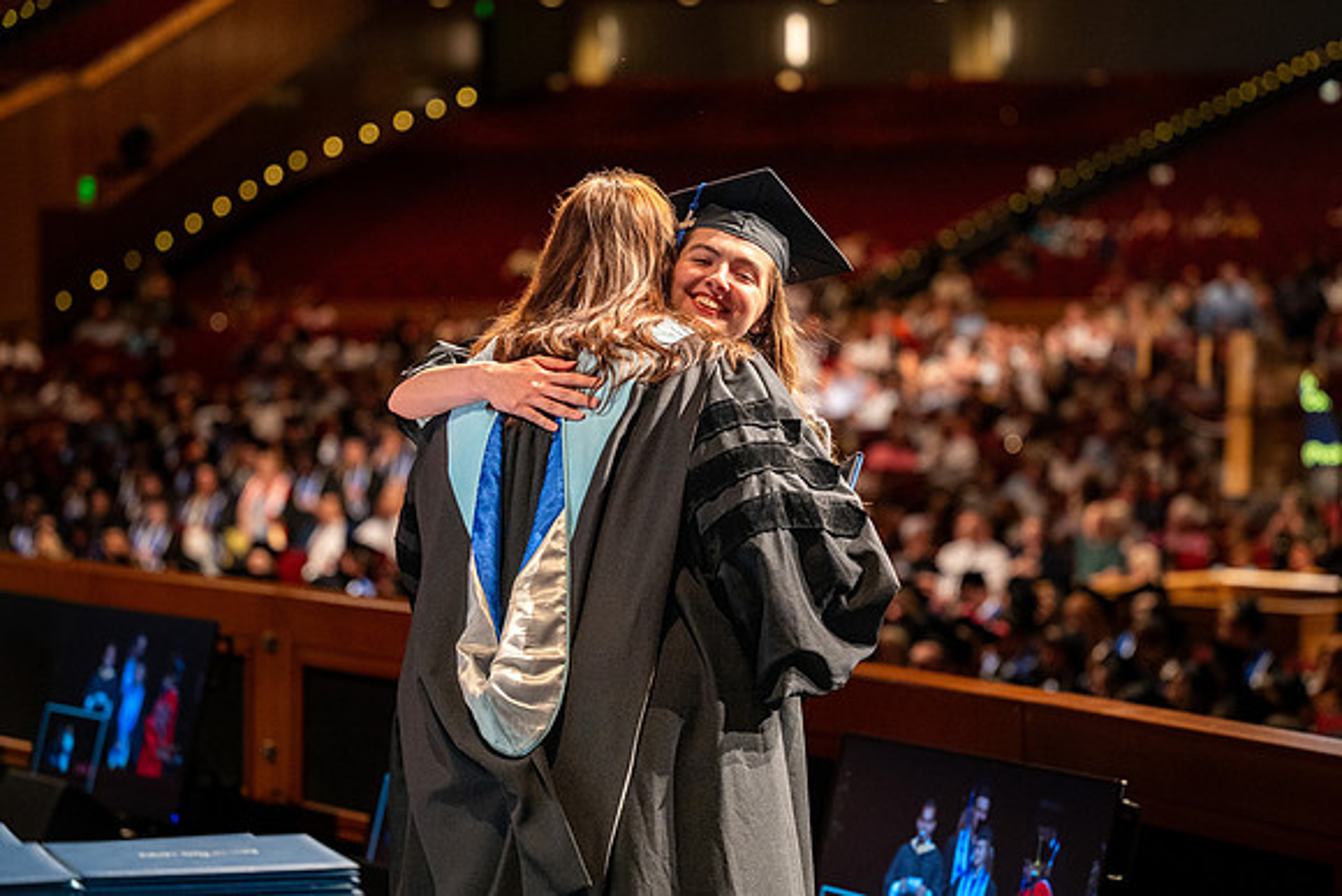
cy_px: 408
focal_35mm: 102
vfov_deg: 13.4
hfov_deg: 20.0
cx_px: 720
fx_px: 3811
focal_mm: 92
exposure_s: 1/125
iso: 2000
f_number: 2.8
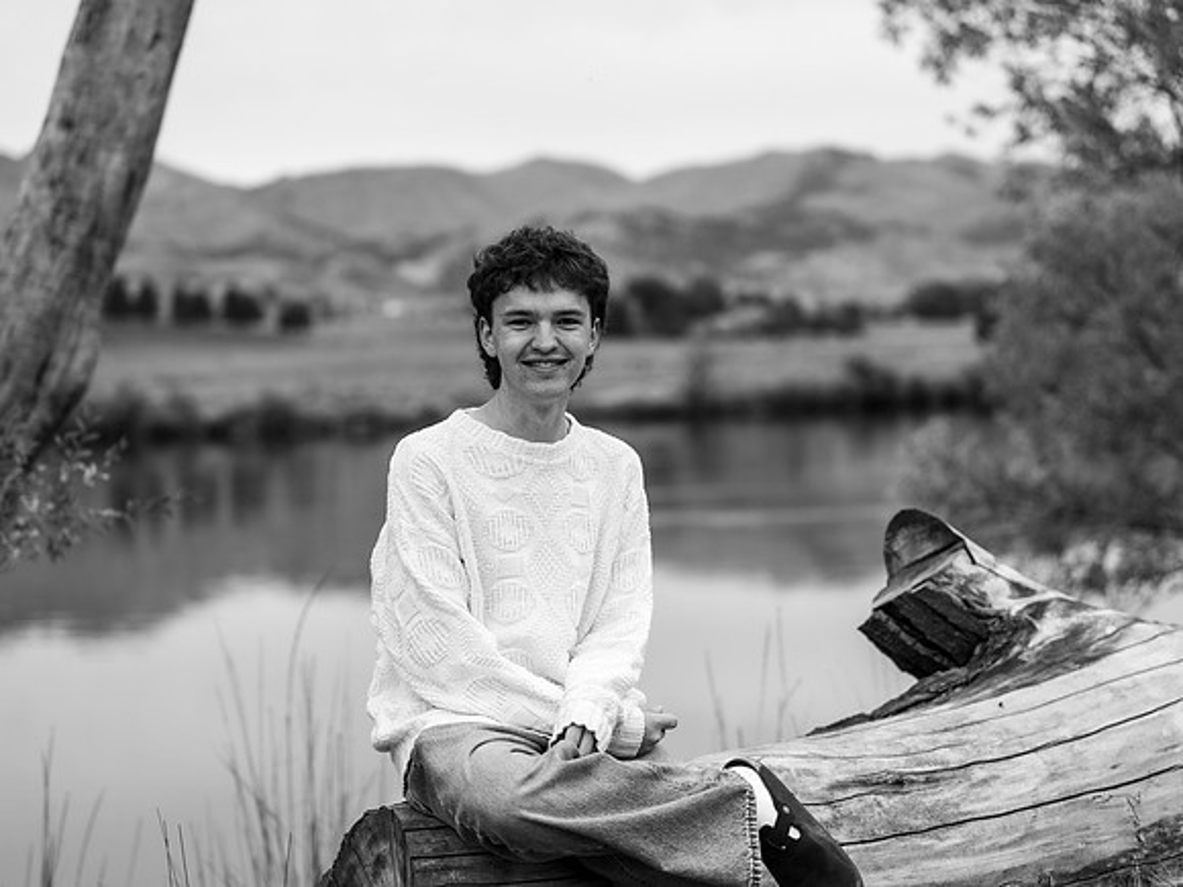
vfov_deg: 16.4
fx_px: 3070
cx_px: 592
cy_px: 444
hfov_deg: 21.8
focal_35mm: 90
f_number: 2.8
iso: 250
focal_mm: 83
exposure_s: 1/125
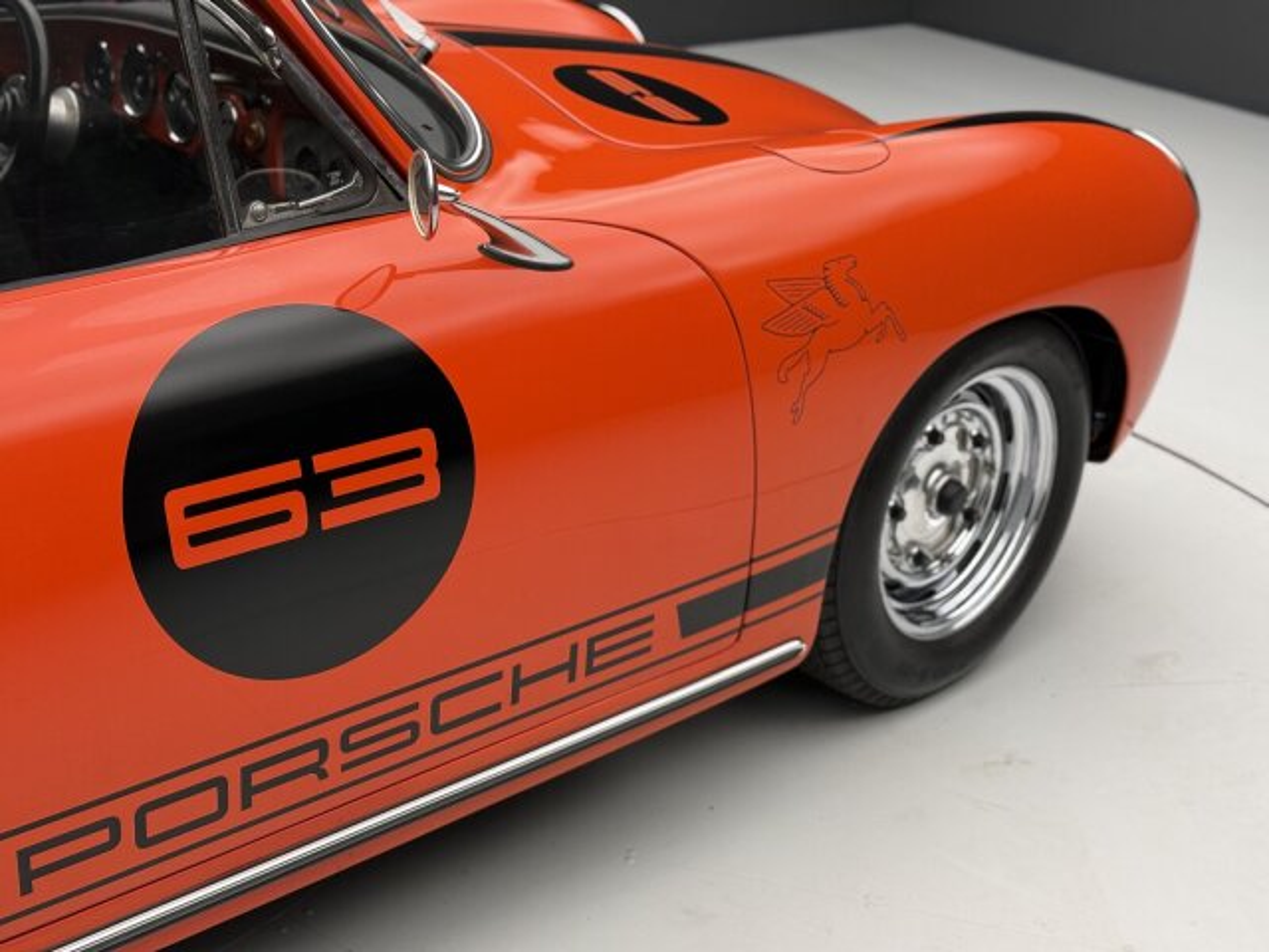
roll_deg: -1.8
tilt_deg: -24.3
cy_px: 476
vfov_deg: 30.3
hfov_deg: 39.7
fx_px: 1760
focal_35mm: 48
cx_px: 634
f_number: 1.78
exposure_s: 1/49
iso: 80
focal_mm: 6.76
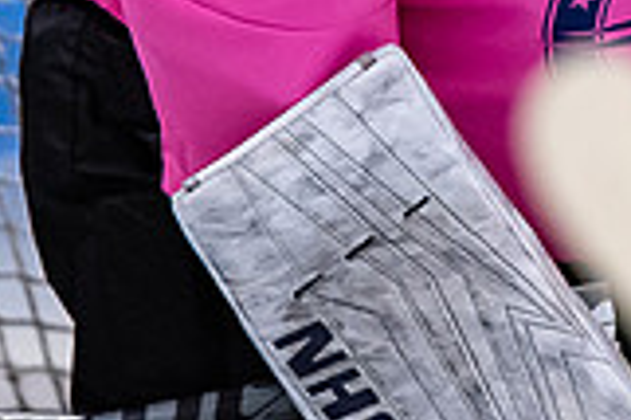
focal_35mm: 1488
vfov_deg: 0.9
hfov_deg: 1.4
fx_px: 26054
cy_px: -543
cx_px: 816
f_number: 3.5
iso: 2000
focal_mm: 200
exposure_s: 1/800
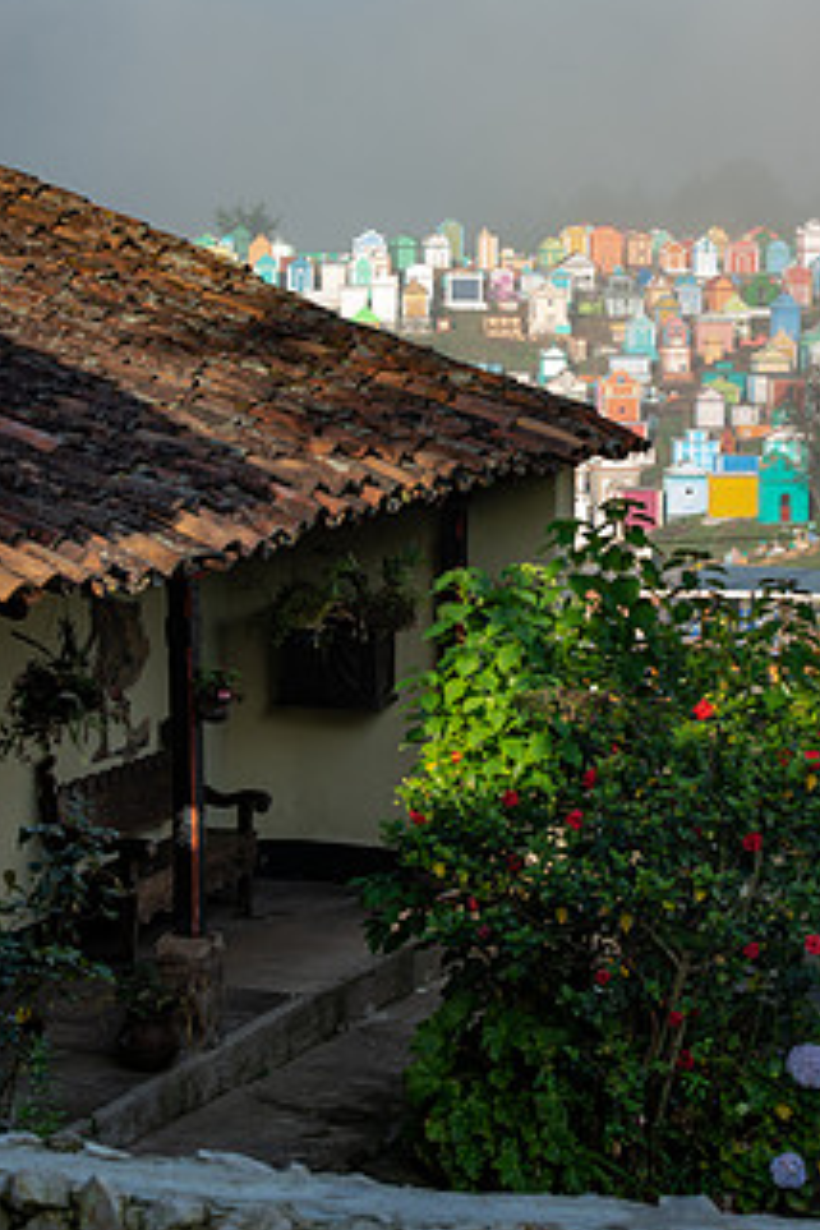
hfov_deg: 13.9
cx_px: 571
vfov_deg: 20.8
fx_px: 3348
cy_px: 467
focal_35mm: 98
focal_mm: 70
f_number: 10
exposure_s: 1/125
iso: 160
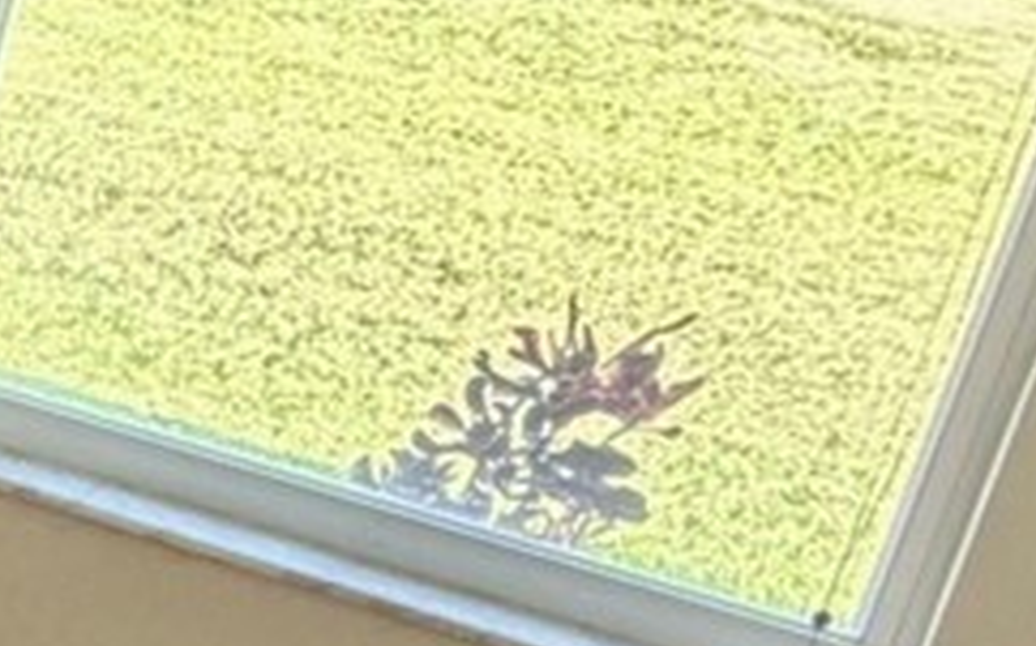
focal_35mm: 98
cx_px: -1618
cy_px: 163
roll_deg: -5.2
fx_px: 2766
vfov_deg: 13.3
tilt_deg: -17.0
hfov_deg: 13.5
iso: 320
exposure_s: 1/68
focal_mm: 2.22
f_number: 2.2
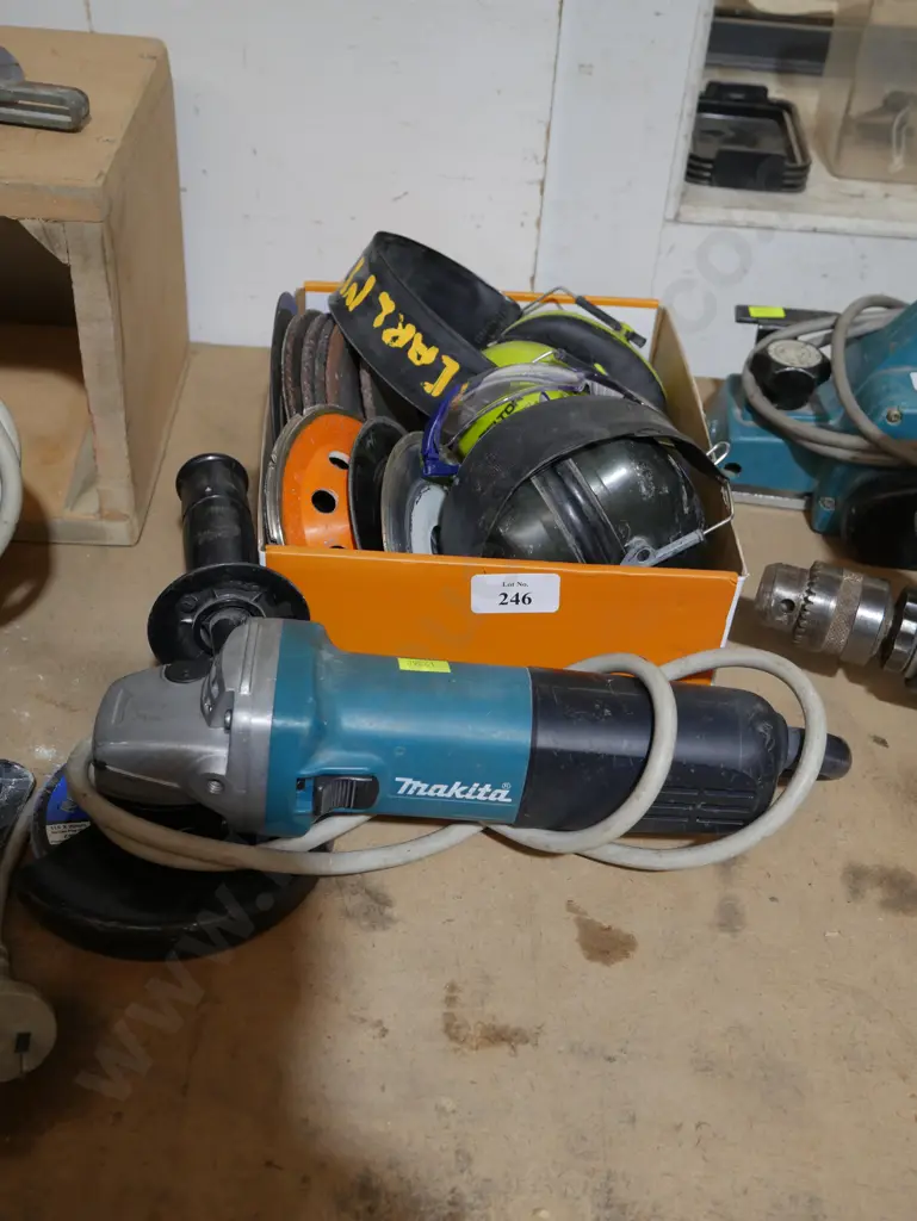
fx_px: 1412
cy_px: 610
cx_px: 458
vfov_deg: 46.8
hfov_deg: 36.0
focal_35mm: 40
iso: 500
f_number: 4.4
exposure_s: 1/60
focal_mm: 20
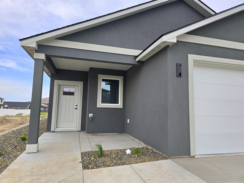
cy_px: 92
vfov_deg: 58.9
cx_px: 122
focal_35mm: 23
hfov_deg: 73.9
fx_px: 162
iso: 12
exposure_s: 1/455
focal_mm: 6.3
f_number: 1.7
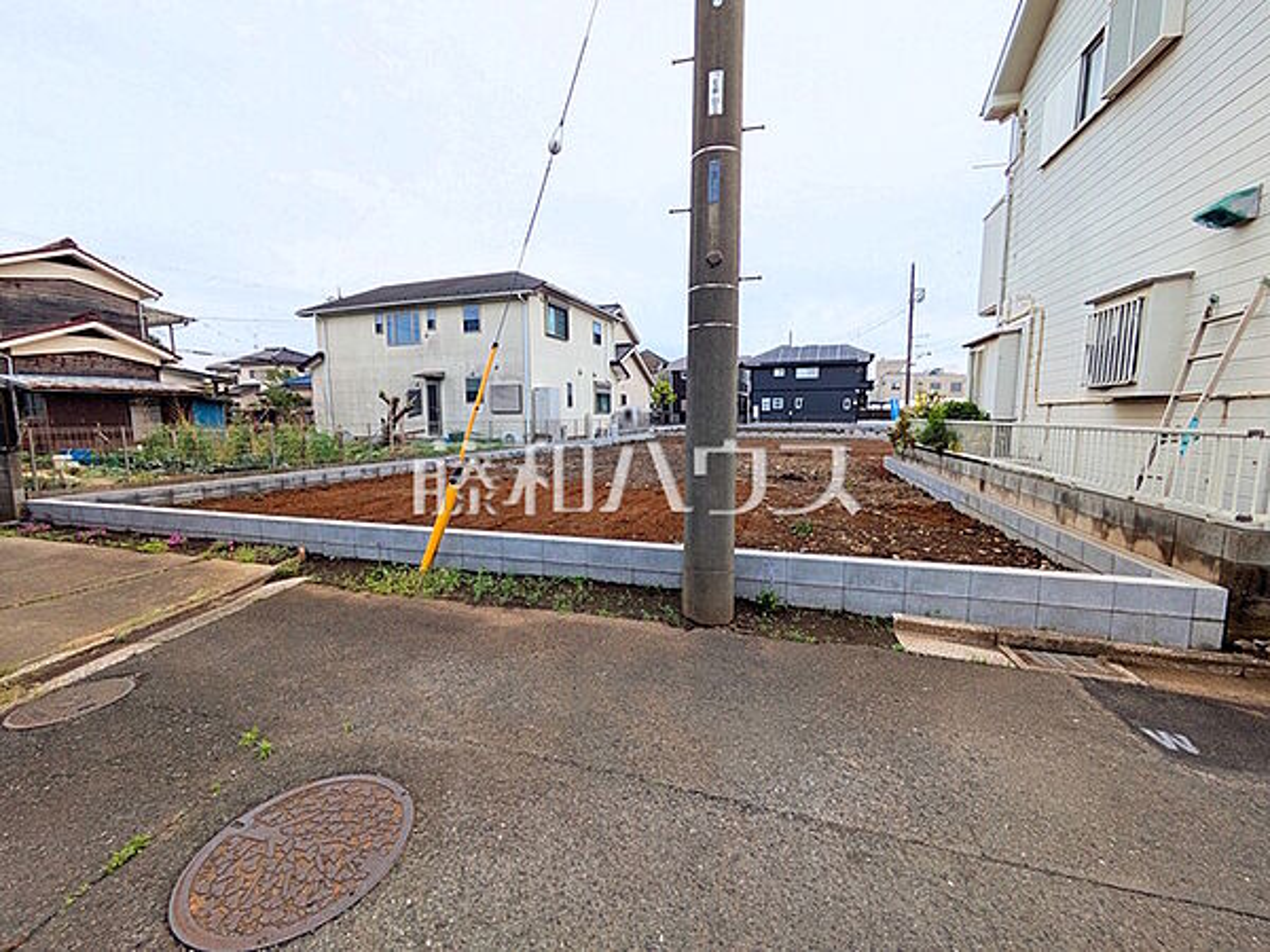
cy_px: 476
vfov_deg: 85.7
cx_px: 635
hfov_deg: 102.1
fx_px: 514
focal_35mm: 14
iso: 51
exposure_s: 1/1658
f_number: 2.2
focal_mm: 1.83
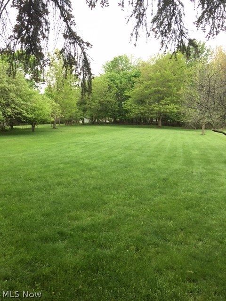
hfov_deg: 48.2
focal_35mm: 29
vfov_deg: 61.7
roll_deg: +1.9
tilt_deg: -3.8
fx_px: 252
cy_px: 150
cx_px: 113
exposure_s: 1/15
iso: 64
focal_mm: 4.15
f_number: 2.2
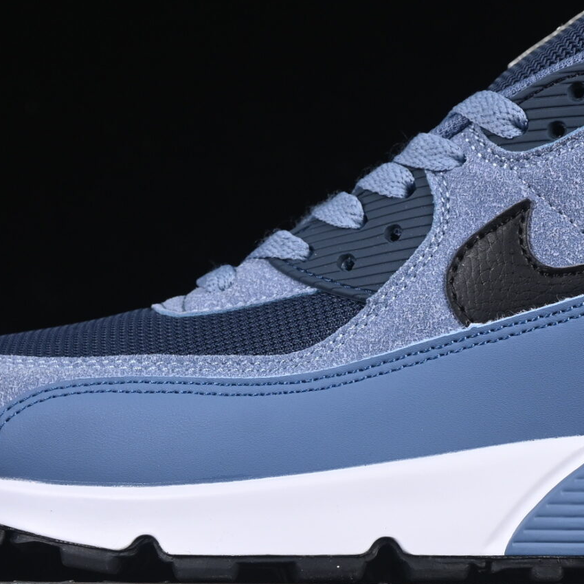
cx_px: 513
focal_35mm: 192
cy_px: 222
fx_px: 3665
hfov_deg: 9.1
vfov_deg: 9.1
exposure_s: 1/60
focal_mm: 50
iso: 160
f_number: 7.1
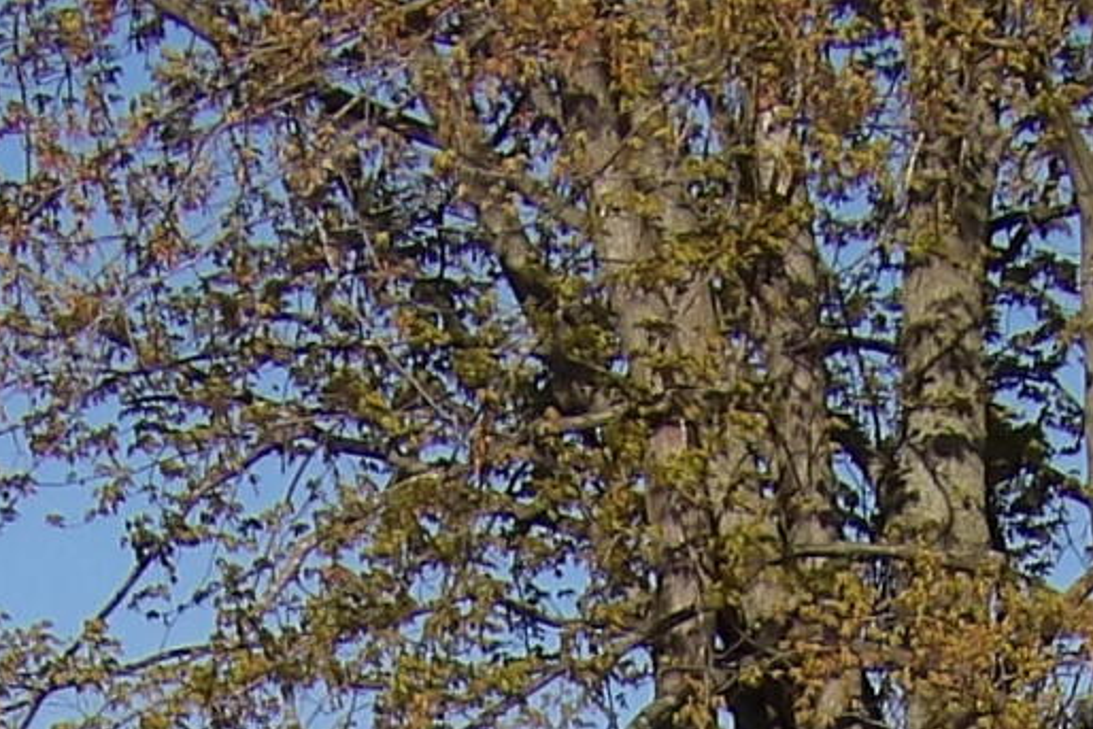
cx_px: 493
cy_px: 1862
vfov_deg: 4.8
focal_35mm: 279
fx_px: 8473
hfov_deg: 7.4
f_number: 3.8
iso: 100
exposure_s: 1/846
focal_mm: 8.2
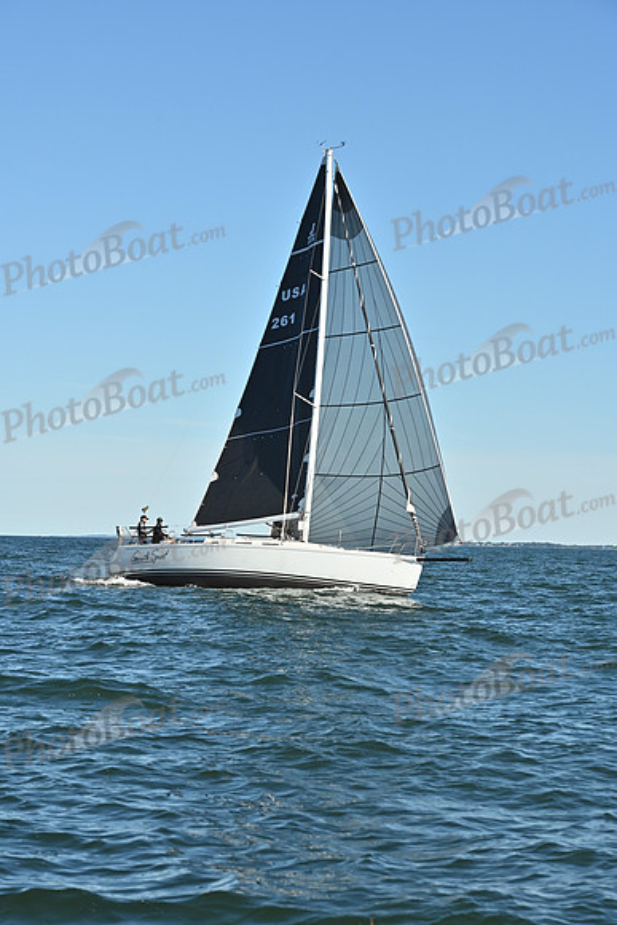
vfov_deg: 22.6
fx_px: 2312
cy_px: 462
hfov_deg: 15.2
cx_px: 308
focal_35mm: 90
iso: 320
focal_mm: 90
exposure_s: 1/1250
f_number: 9
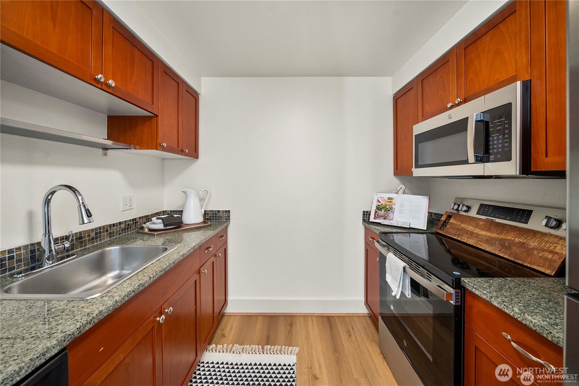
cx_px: 290
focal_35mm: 12
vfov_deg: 90.1
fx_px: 193
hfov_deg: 112.6
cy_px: 193
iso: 320
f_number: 7.1
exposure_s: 1/60
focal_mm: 12
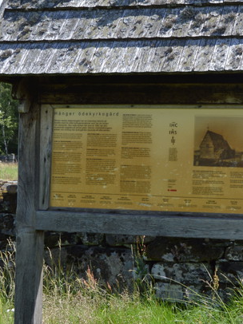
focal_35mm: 75
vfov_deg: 26.0
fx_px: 703
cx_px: 234
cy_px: 128
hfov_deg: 19.1
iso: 100
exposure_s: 1/250
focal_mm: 22
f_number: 8
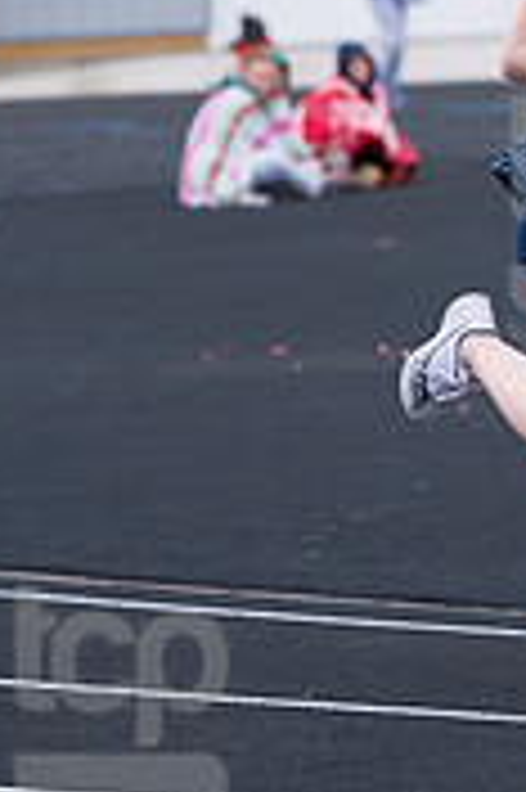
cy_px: 220
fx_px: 8410
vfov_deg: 5.4
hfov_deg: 3.6
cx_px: 616
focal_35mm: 383
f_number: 5
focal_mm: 150
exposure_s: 1/1600
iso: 2000
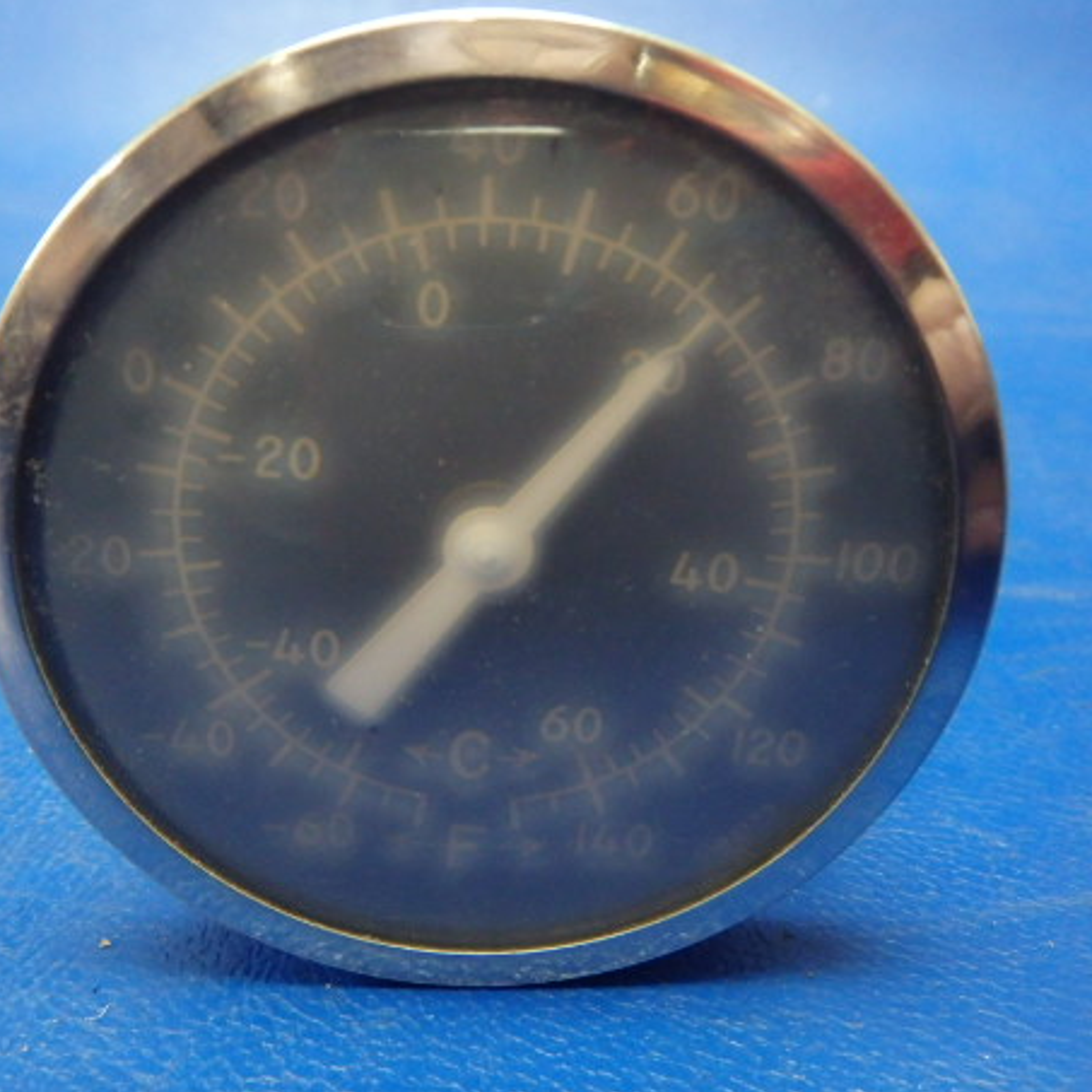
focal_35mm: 35
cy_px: 516
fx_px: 1249
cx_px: 477
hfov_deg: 47.1
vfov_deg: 47.2
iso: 800
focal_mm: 5
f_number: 3.9
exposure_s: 1/25
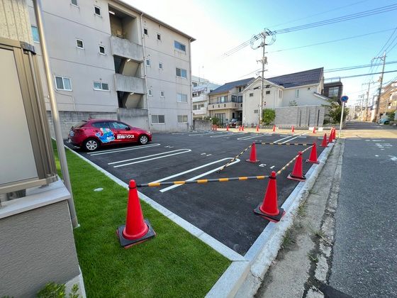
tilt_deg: -9.6
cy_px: 149
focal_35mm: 13
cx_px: 198
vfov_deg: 89.9
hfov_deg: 106.2
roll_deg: +1.8
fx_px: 149
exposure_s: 1/99
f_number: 1.8
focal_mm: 1.57
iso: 50
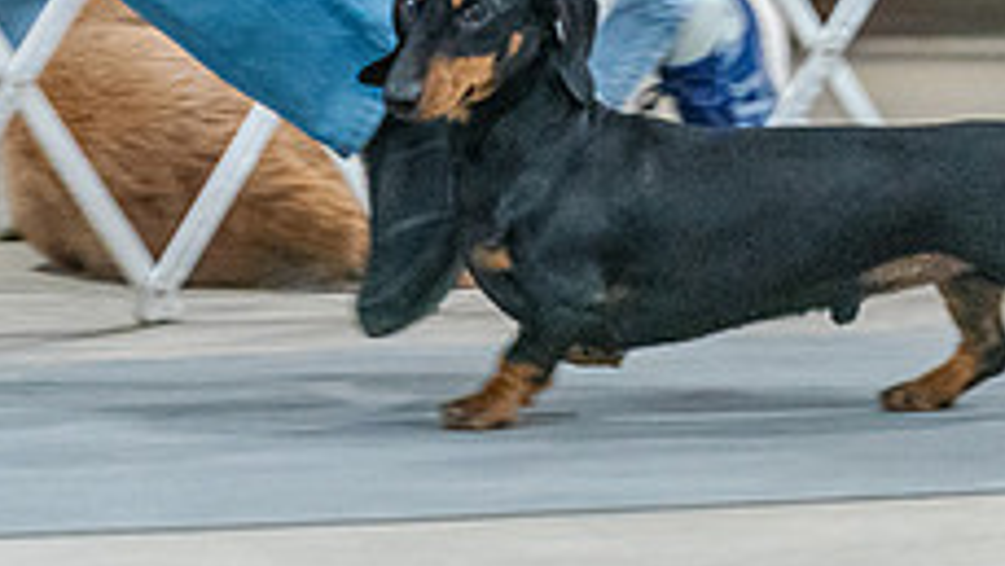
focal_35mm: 618
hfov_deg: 3.5
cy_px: -290
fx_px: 16475
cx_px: 630
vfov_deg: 2.0
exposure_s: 1/200
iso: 6400
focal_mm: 200
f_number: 3.5
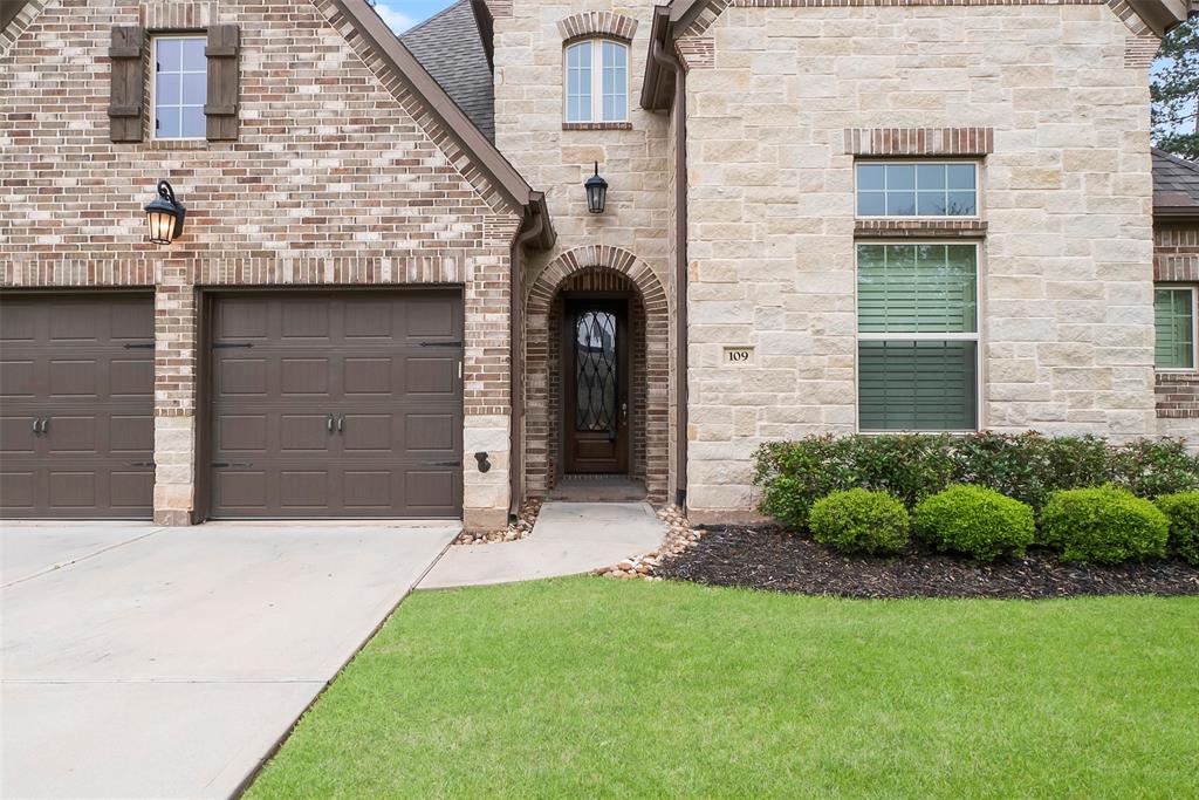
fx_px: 699
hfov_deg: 81.2
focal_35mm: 21
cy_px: 400
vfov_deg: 59.5
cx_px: 600
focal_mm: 14
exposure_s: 1/160
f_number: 8
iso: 1600
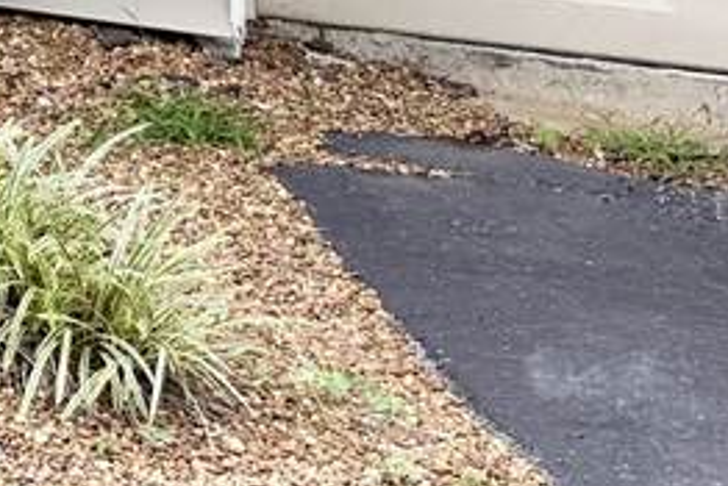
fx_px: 2468
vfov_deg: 10.0
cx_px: -928
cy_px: -625
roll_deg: +1.9
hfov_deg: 13.3
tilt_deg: -4.4
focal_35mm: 122
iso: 80
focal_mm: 6.76
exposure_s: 1/372
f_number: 1.78
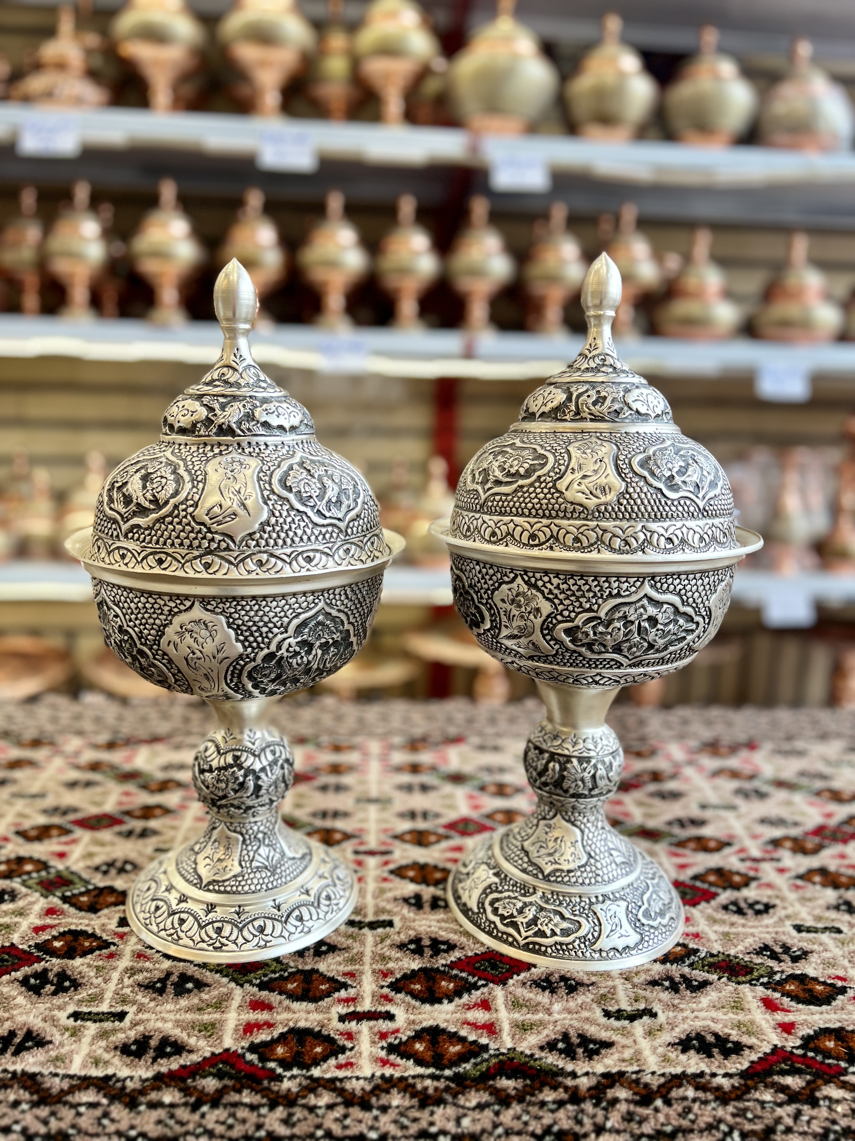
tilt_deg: -11.4
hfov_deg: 53.1
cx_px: 428
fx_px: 856
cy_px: 570
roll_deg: -0.2
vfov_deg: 67.3
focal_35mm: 26
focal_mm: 5.7
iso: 40
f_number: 1.5
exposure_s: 1/187
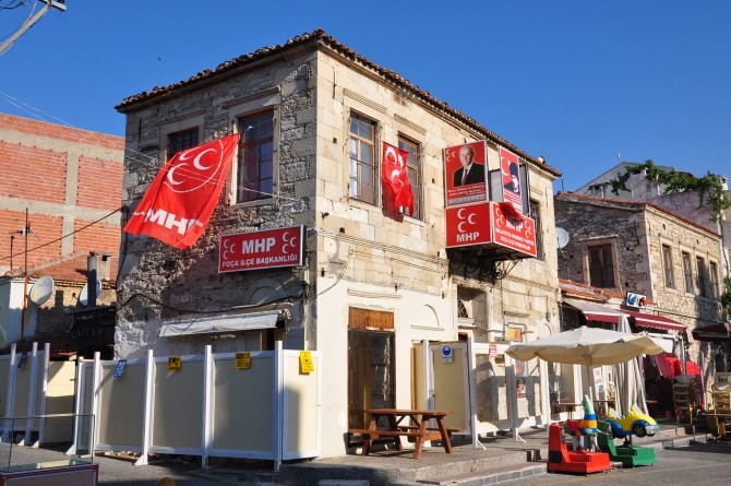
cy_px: 243
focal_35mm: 38
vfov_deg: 35.4
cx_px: 366
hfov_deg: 51.3
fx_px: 761
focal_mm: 25
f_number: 10
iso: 200
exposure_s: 1/320
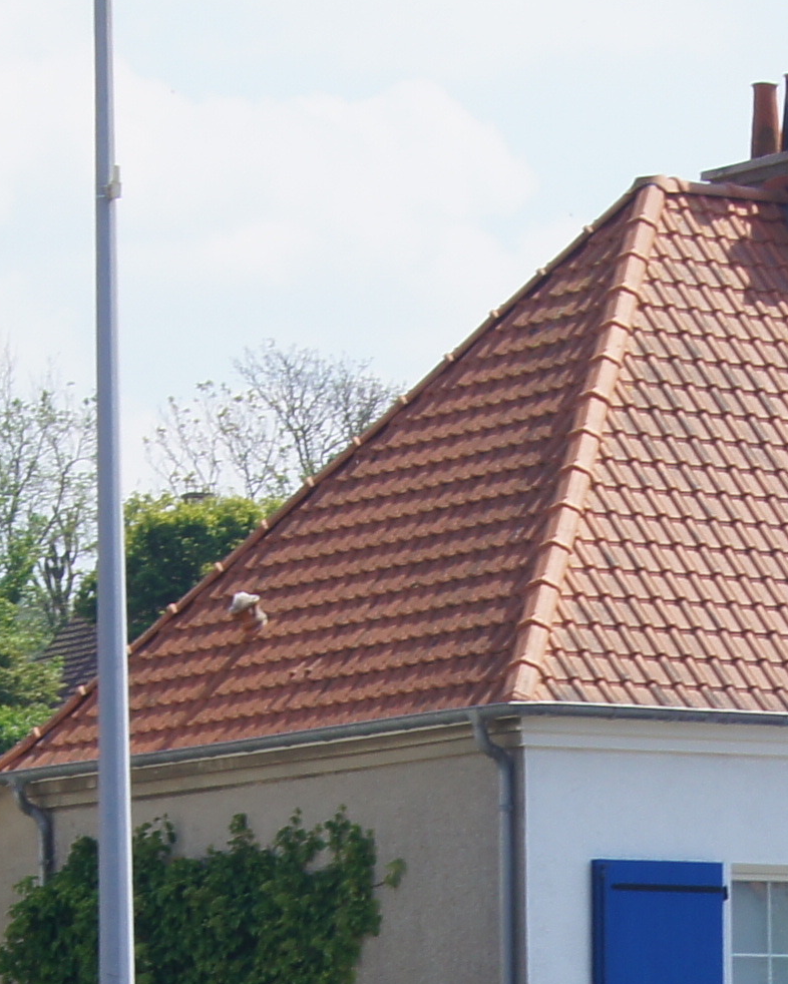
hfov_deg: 7.3
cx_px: 597
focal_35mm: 211
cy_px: 1494
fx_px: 6149
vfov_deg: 8.9
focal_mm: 30
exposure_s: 1/100
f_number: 13
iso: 100
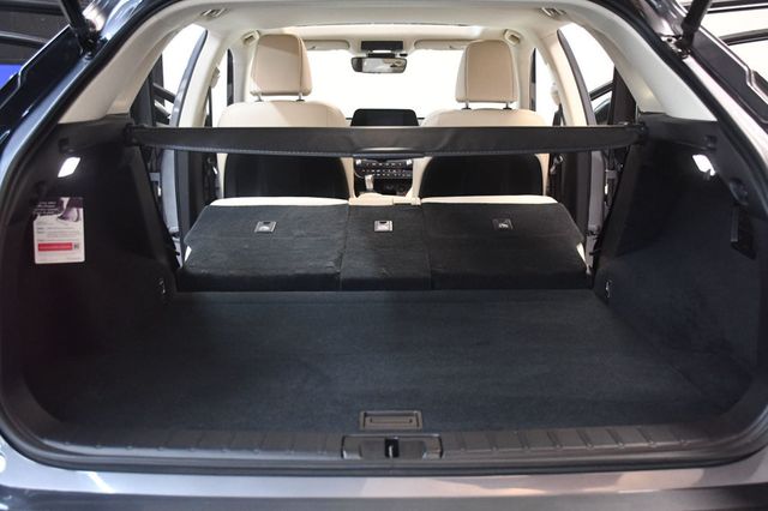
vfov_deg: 34.2
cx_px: 384
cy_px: 256
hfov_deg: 49.6
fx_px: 832
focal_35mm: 39
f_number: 3.8
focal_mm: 26
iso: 4000
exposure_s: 1/60
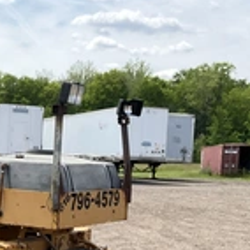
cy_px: 199
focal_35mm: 72
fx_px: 588
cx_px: -14
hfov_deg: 22.8
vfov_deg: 23.6
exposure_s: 1/1451
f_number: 1.8
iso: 25
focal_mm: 3
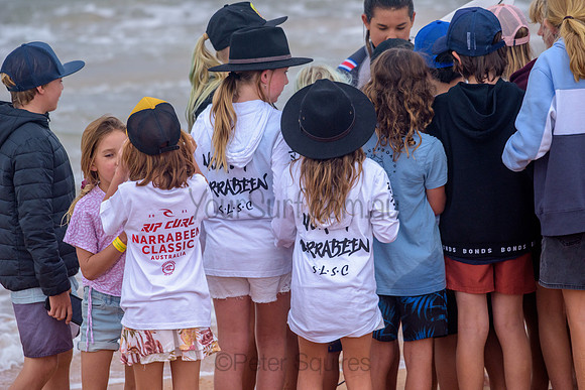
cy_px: 195
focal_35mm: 320
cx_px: 292
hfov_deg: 6.4
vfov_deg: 4.3
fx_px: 5202
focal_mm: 320
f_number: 5.6
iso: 800
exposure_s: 1/2000
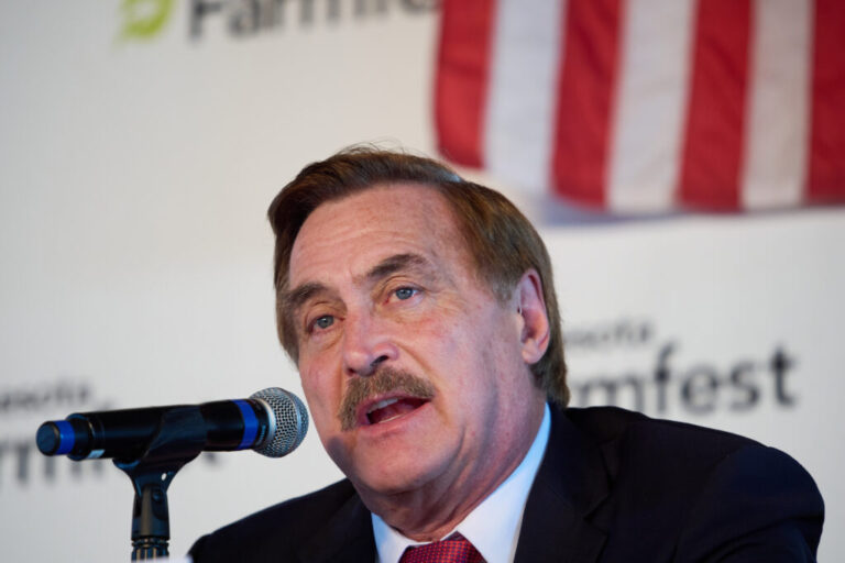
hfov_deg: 6.9
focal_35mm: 300
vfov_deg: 4.6
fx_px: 7041
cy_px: 282
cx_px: 422
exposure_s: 1/200
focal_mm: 300
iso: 1250
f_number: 5.6
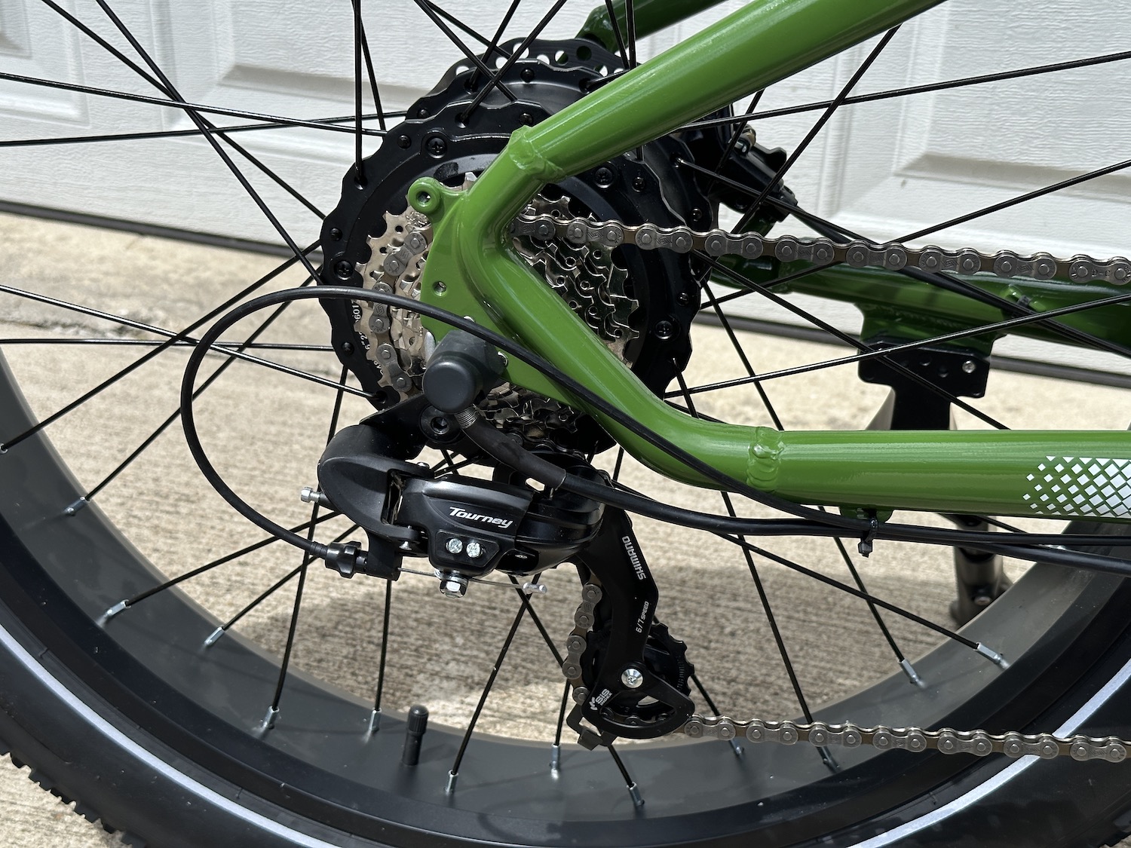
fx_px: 1568
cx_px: 566
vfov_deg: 30.3
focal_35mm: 48
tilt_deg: -31.7
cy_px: 424
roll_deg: -2.4
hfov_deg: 39.7
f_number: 1.78
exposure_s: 1/2469
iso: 64
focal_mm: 6.86
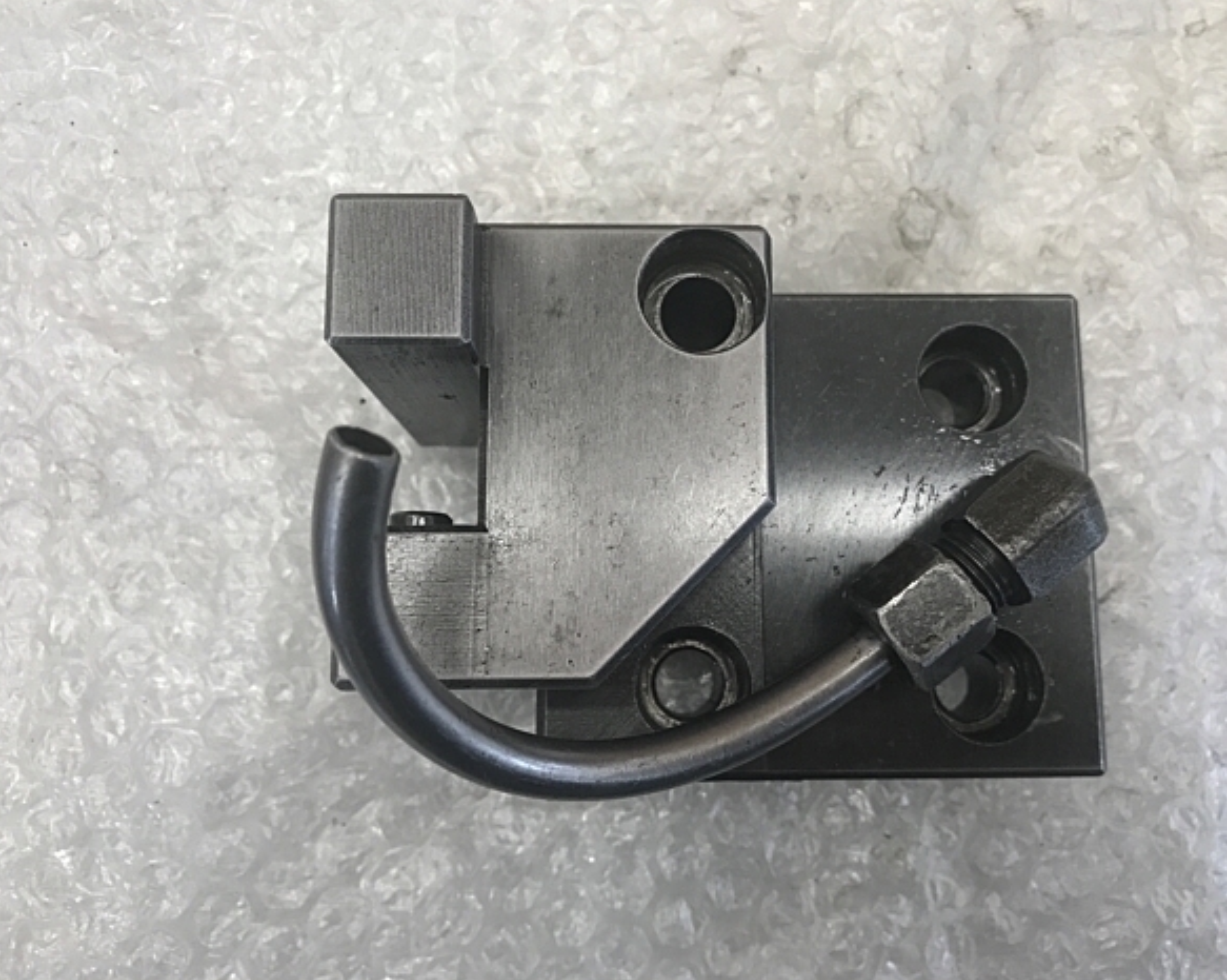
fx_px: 1089
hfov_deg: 58.8
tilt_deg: -86.1
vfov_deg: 48.5
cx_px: 646
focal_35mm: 30
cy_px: 498
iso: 25
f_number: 1.8
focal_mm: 3.99
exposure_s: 1/40
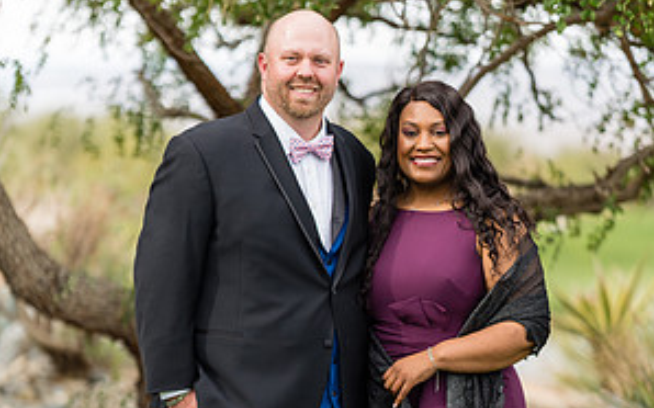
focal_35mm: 131
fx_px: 2334
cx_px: 327
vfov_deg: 10.0
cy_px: 349
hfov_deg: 16.0
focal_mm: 85
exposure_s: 1/3200
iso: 160
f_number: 1.4
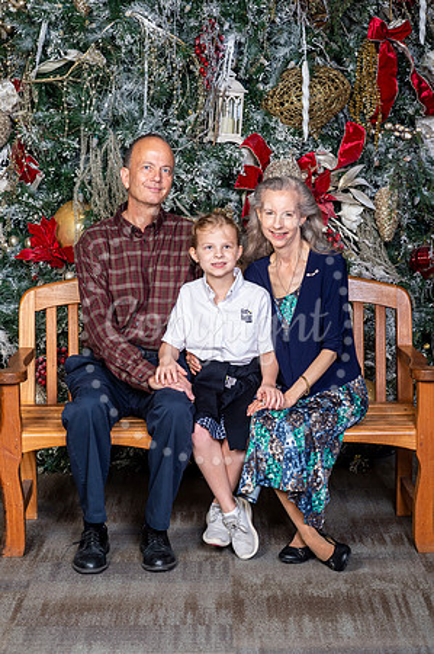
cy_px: 327
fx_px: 1541
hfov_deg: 16.0
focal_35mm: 85
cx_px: 217
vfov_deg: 23.9
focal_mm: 85
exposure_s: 1/125
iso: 400
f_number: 8
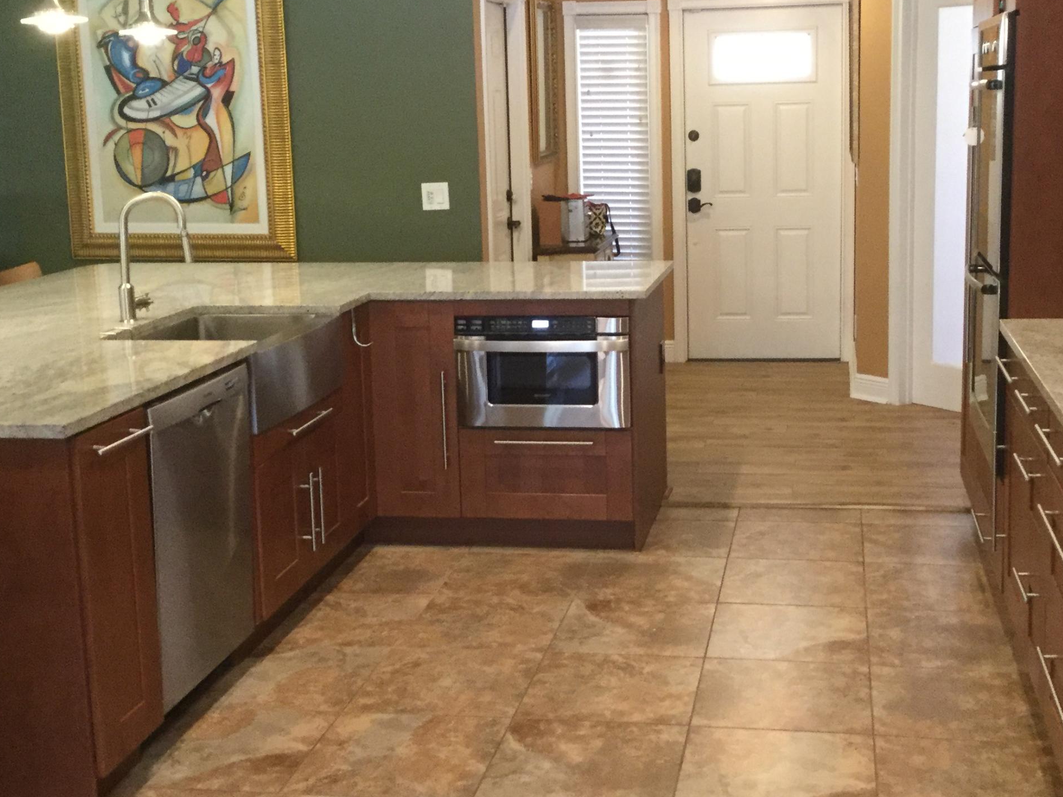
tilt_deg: -6.6
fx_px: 1505
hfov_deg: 38.8
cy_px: 344
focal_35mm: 49
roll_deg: +0.8
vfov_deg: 29.6
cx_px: 600
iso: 200
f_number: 2.4
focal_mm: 3.3
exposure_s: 1/24
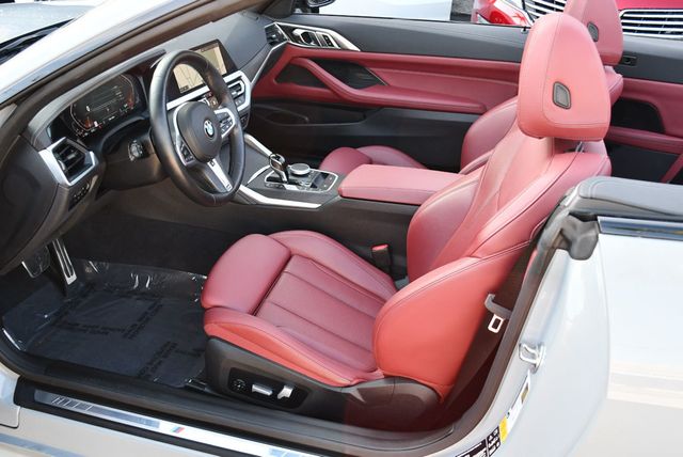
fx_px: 684
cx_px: 342
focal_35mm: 36
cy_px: 228
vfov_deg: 36.9
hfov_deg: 53.1
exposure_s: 1/250
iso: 500
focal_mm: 18
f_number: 3.5
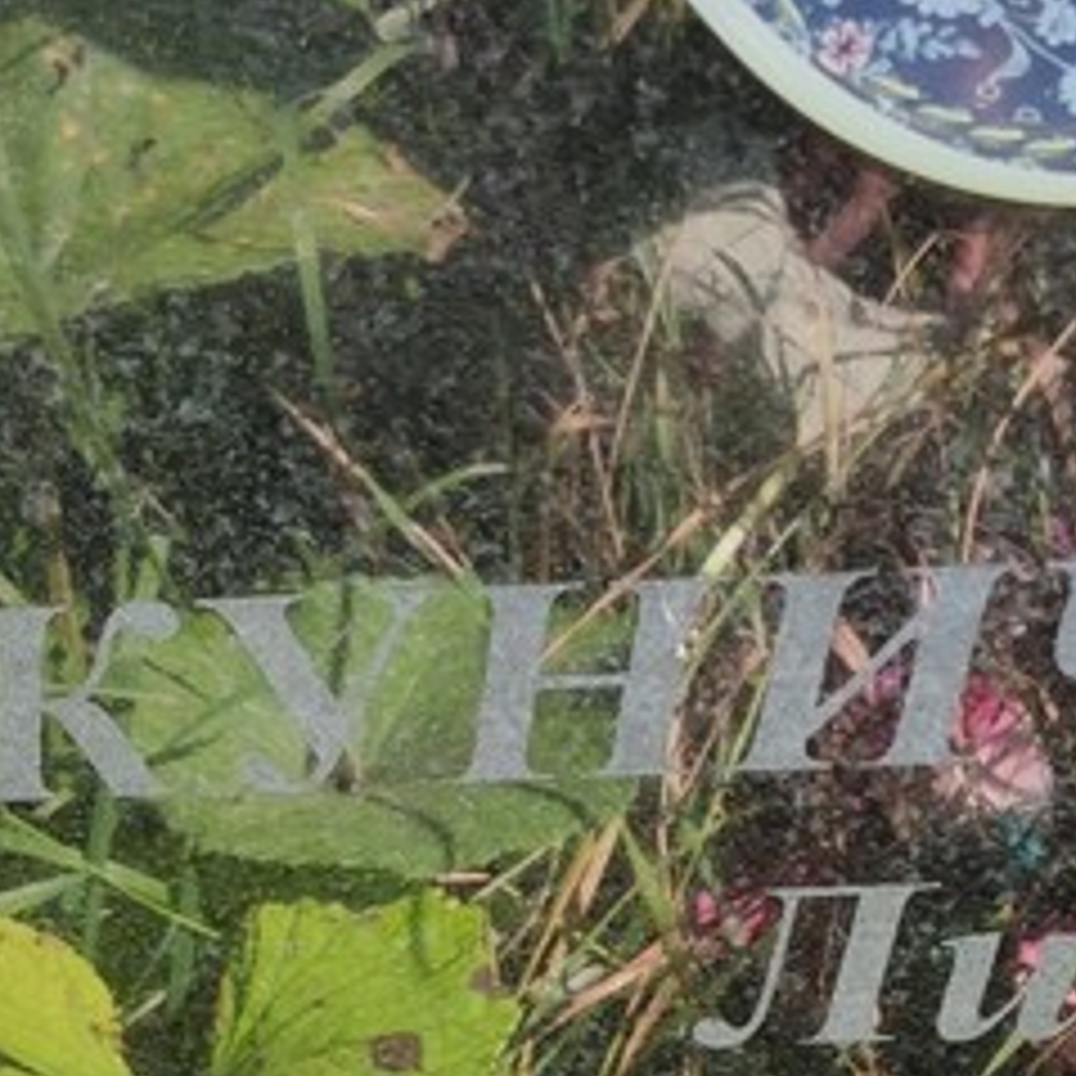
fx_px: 2602
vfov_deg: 23.3
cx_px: 851
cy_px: 653
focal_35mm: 74
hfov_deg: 23.0
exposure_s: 1/157
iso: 50
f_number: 1.9
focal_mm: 6.04
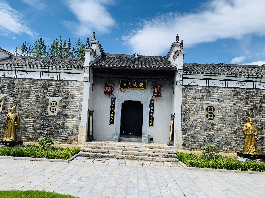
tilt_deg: +6.2
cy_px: 99
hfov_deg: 67.3
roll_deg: -3.0
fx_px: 199
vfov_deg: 53.1
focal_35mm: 26
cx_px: 132
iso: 25
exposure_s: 1/1088
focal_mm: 4.25
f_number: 1.8
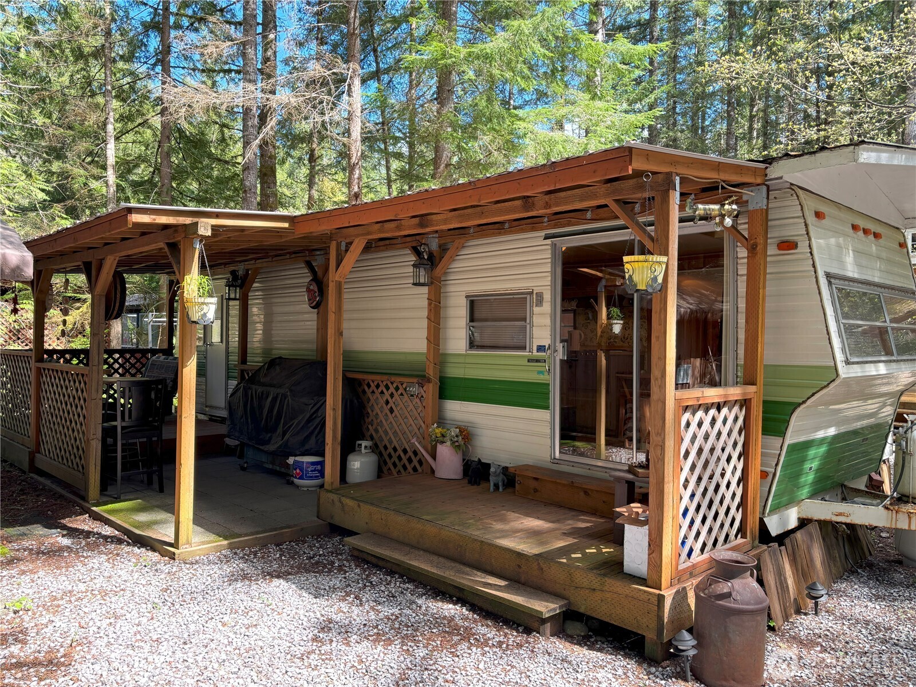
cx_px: 458
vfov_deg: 53.1
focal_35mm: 26
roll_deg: -1.3
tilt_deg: -1.2
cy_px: 344
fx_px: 688
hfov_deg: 67.3
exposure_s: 1/169
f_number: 1.6
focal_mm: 5.96
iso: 40
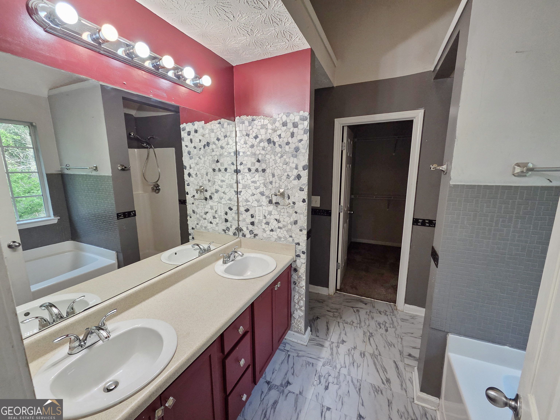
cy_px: 210
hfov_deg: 106.2
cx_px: 280
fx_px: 210
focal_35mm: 13
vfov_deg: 89.9
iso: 200
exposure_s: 1/120
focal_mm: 2.2
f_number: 2.2
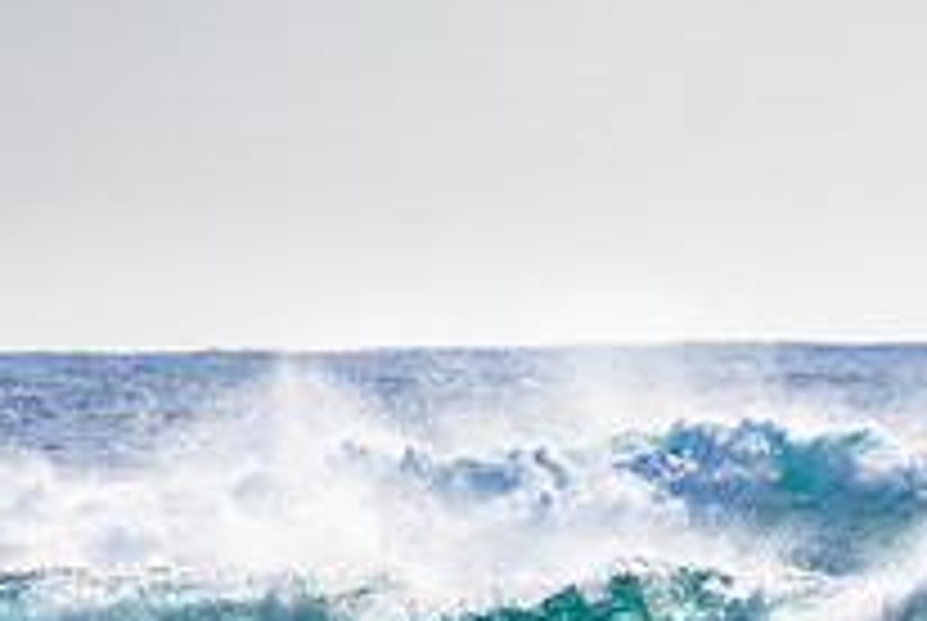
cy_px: 713
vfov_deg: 0.8
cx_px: 945
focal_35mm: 1686
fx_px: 43476
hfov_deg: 1.2
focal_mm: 400
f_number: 5.6
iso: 250
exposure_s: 1/2000
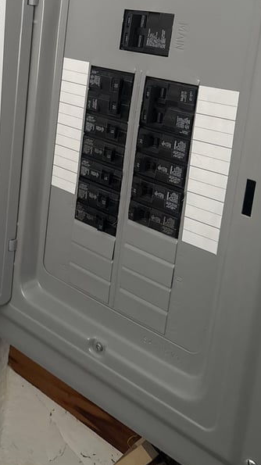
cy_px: 100
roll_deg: -6.8
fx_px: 555
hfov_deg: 25.9
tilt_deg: -10.1
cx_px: 46
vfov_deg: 43.6
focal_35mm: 45
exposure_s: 1/42
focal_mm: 6.76
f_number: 1.78
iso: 800
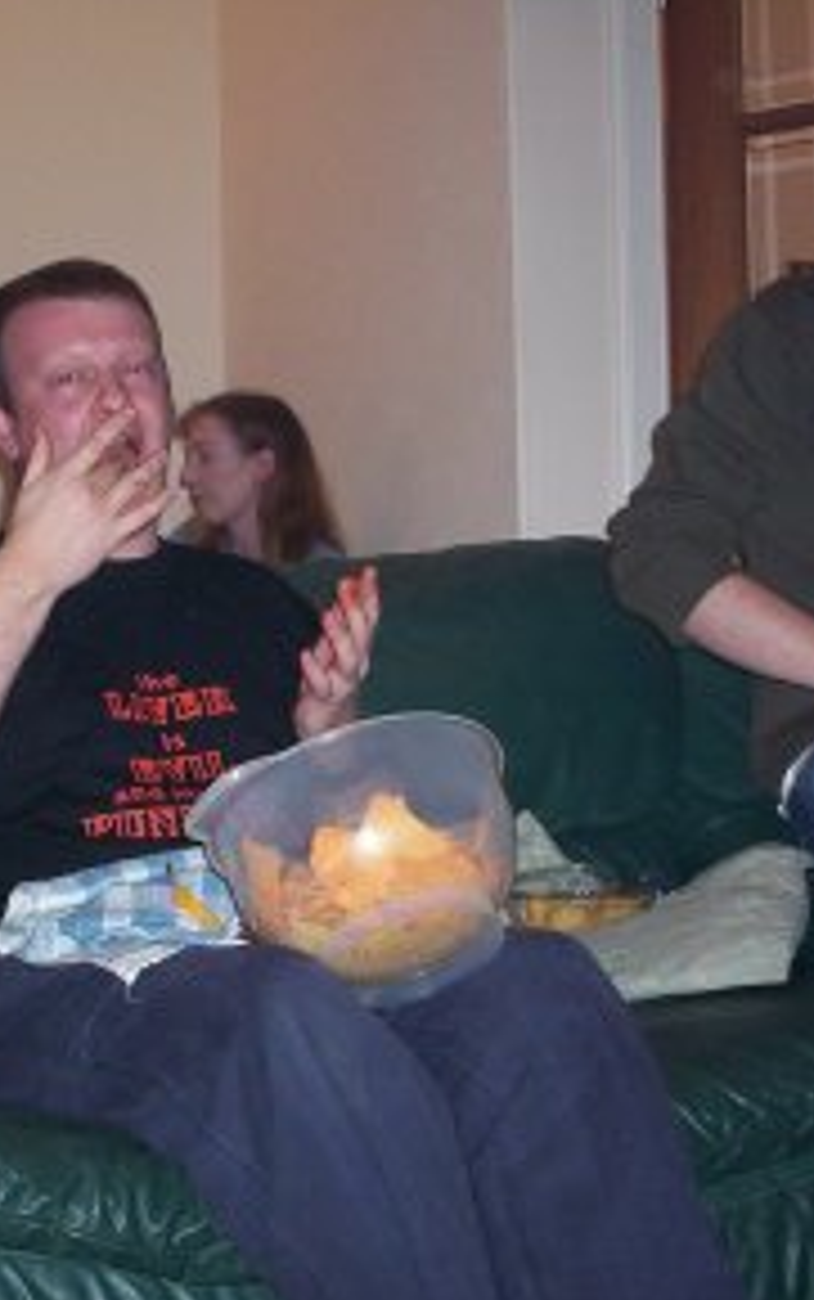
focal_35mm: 57
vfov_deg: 35.7
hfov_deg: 22.7
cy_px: 670
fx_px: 2020
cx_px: 292
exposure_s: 1/60
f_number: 4.5
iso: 140
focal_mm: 4.99
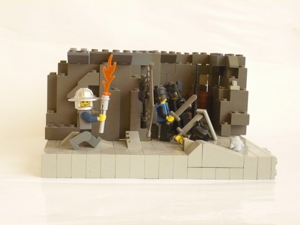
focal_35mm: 60
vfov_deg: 24.4
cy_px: 112
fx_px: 520
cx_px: 150
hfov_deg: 32.2
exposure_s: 1/30
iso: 400
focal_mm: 9.9
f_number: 3.7
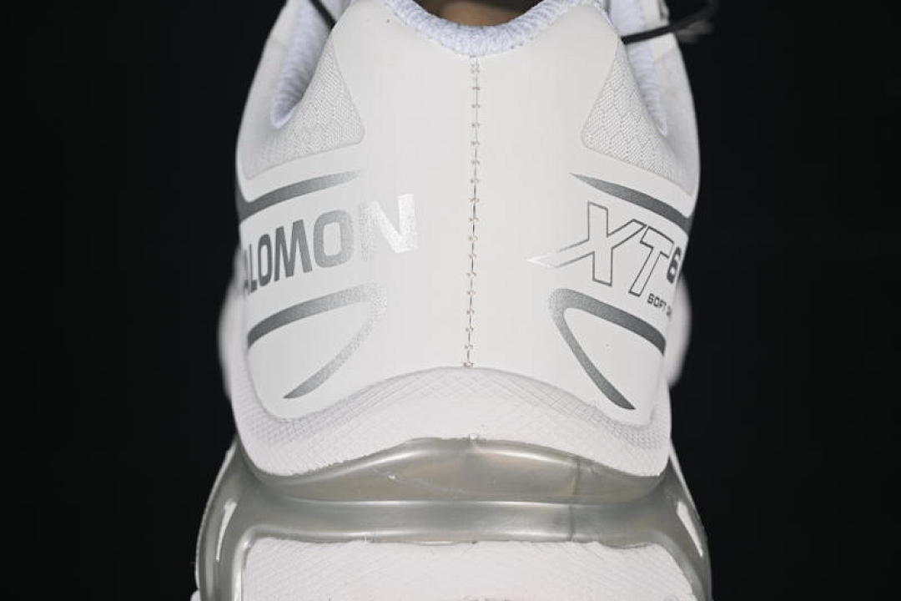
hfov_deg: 27.0
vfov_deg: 18.2
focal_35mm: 75
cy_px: 300
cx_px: 450
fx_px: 1877
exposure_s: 1/80
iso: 160
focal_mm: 50
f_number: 8
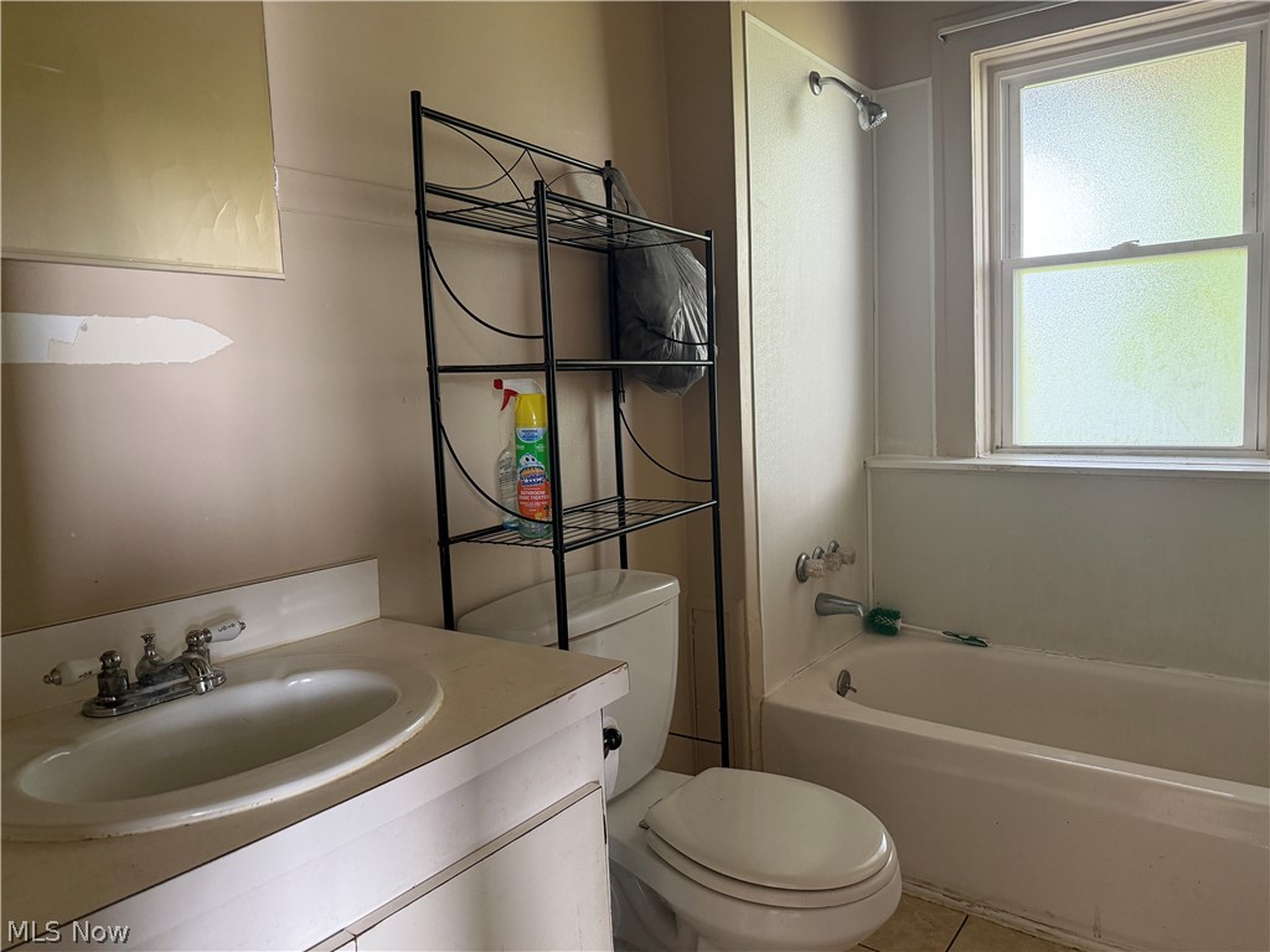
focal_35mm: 24
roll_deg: +3.2
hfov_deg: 71.6
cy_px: 476
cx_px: 635
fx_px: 881
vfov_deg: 56.8
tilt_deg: -5.6
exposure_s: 1/60
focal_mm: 6.76
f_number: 1.78
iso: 320
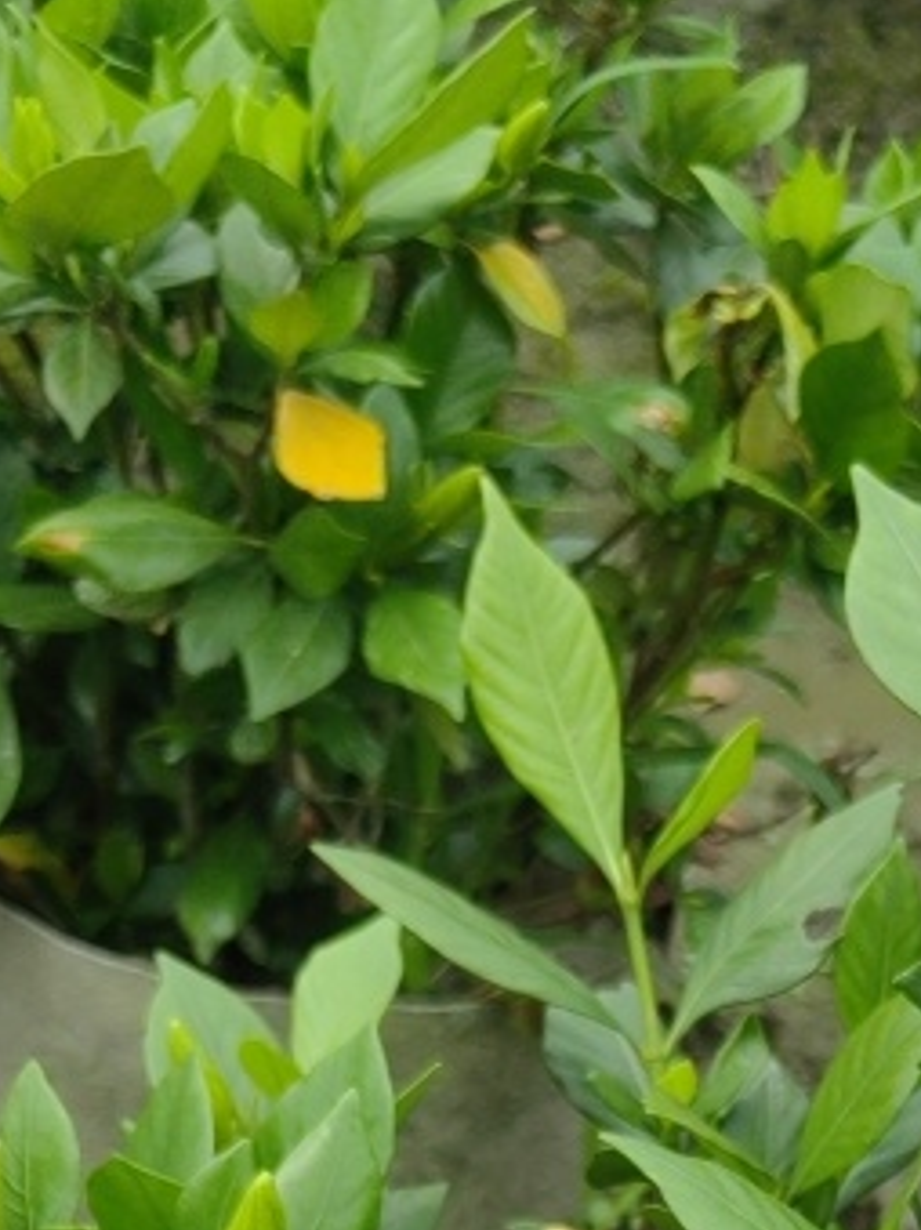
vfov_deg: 19.6
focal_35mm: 85
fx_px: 3017
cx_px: 776
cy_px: 1907
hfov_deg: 17.2
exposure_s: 1/1209
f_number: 1.9
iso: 50
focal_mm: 5.52
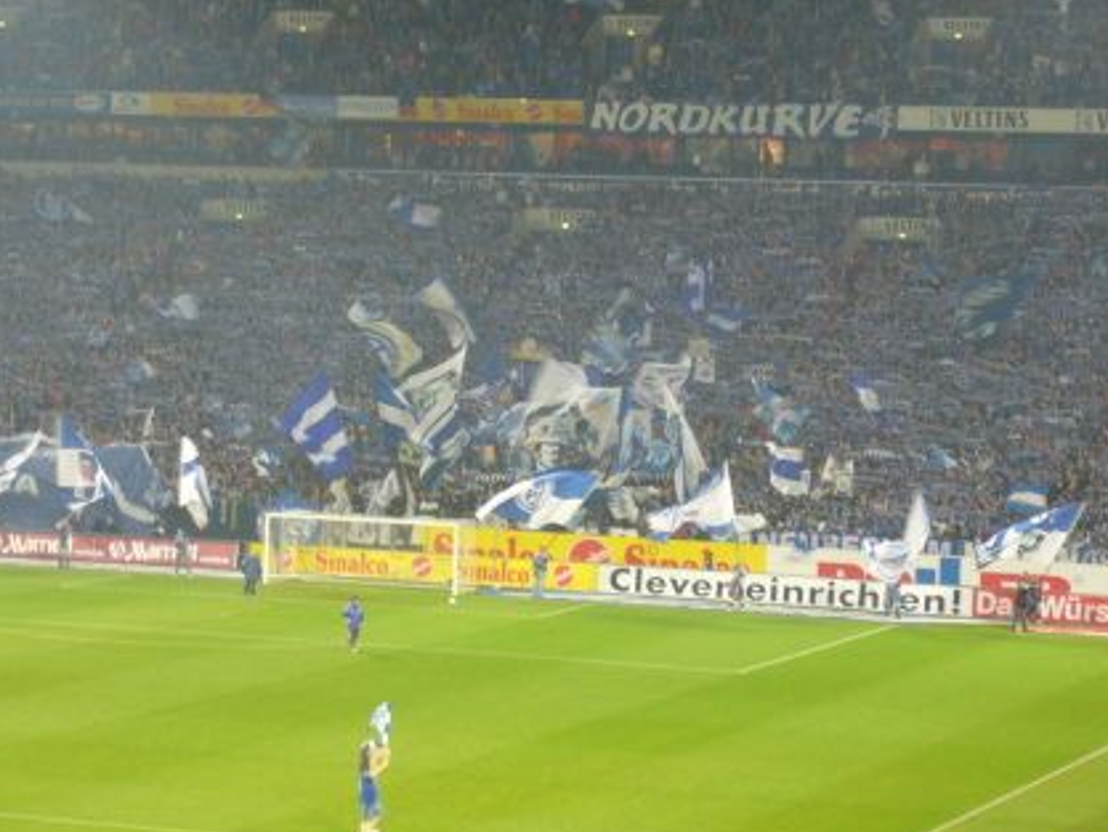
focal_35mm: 126
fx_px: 4034
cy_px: 392
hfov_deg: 15.6
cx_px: 523
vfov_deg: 11.8
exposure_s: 1/15
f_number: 5
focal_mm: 17.4
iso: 160
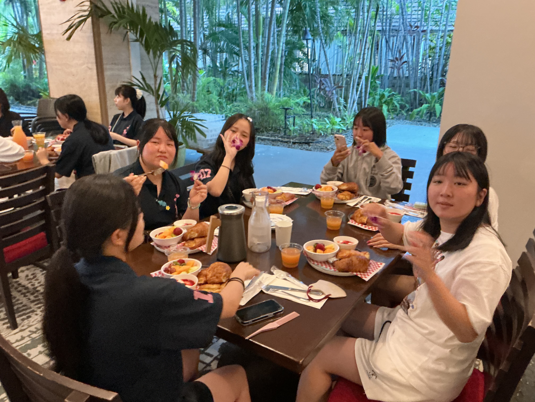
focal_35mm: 29
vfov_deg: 48.2
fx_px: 448
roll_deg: -0.8
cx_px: 268
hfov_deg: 61.7
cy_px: 201
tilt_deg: -18.4
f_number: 1.8
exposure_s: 1/24
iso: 500
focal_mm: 3
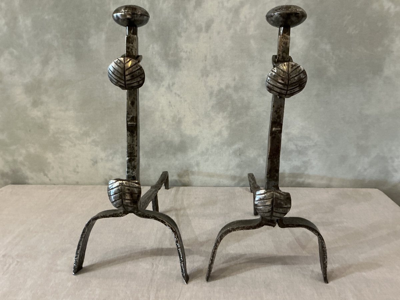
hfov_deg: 63.4
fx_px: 324
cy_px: 150
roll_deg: +0.6
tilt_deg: -17.4
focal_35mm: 28
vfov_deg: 49.7
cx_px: 200
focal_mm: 3
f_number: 1.8
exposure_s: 1/50
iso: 250
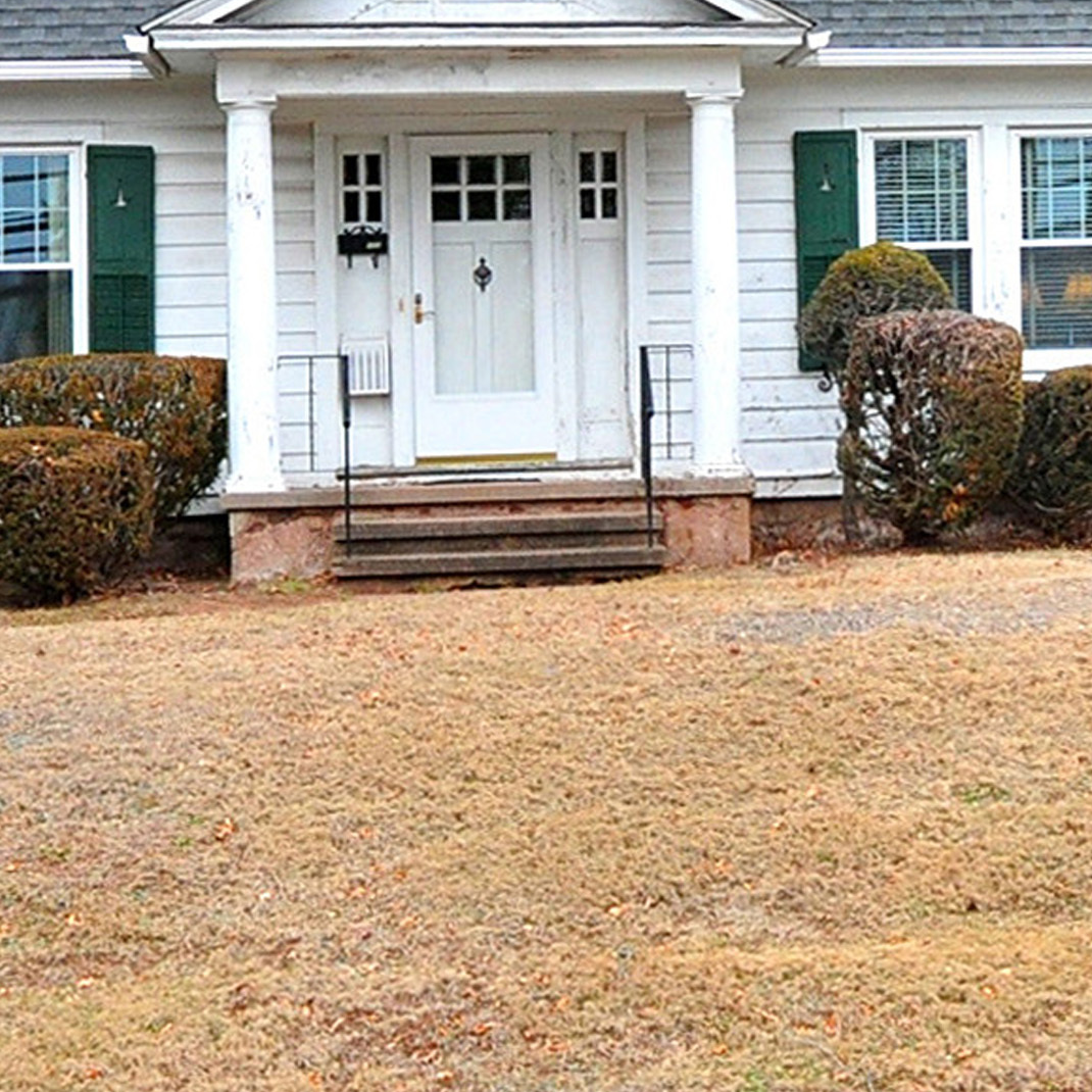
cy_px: 161
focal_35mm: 69
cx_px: 582
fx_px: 2463
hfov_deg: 25.0
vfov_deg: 24.5
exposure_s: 1/200
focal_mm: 20
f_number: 8
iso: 1000
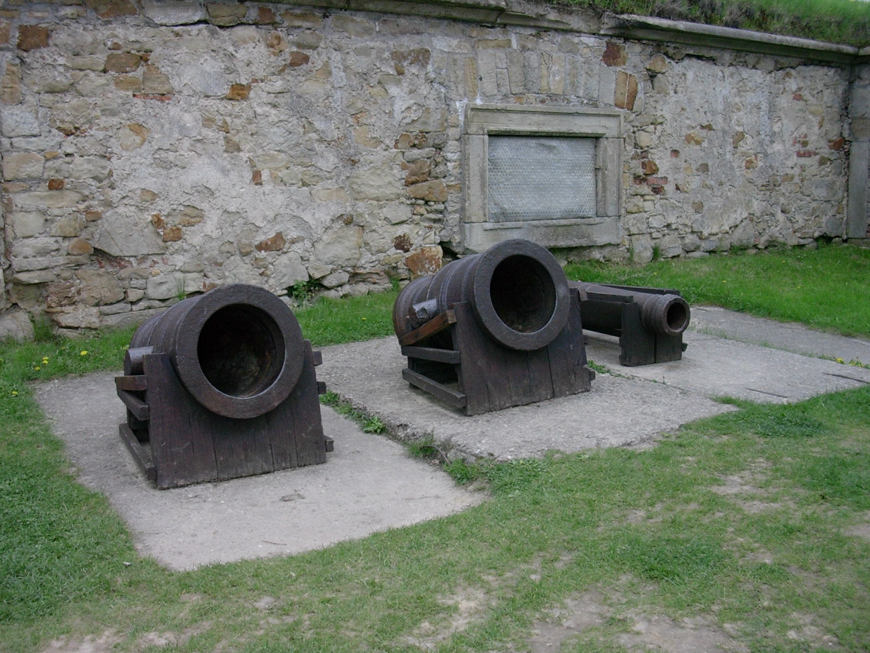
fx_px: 930
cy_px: 326
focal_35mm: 37
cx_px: 435
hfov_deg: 50.1
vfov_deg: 38.7
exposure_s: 1/342
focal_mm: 5.6
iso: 70
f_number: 2.7
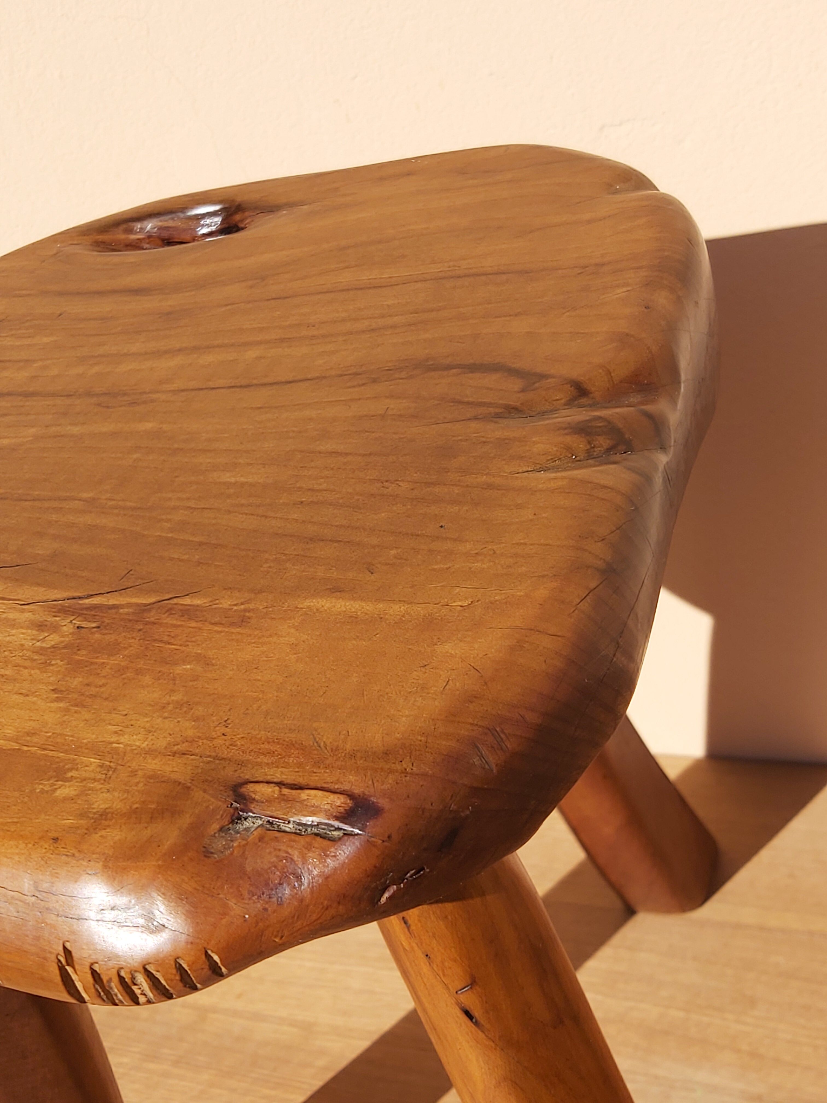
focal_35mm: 26
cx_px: 414
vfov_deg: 67.3
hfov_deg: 53.1
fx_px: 828
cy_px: 552
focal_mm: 3.92
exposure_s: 1/2964
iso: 64
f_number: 1.7
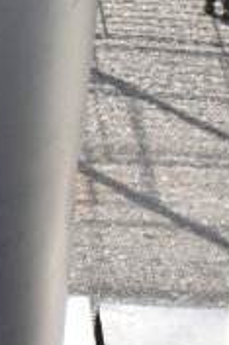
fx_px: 1644
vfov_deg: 11.8
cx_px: -247
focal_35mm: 172
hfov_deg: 7.6
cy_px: -48
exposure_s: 1/250
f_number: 8
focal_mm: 22
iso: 200
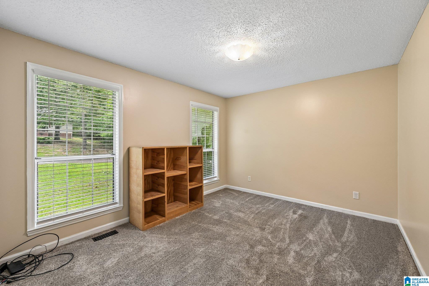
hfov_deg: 104.3
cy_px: 143
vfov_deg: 81.2
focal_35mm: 14
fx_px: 167
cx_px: 214
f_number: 8
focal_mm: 14
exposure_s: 1/25
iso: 400
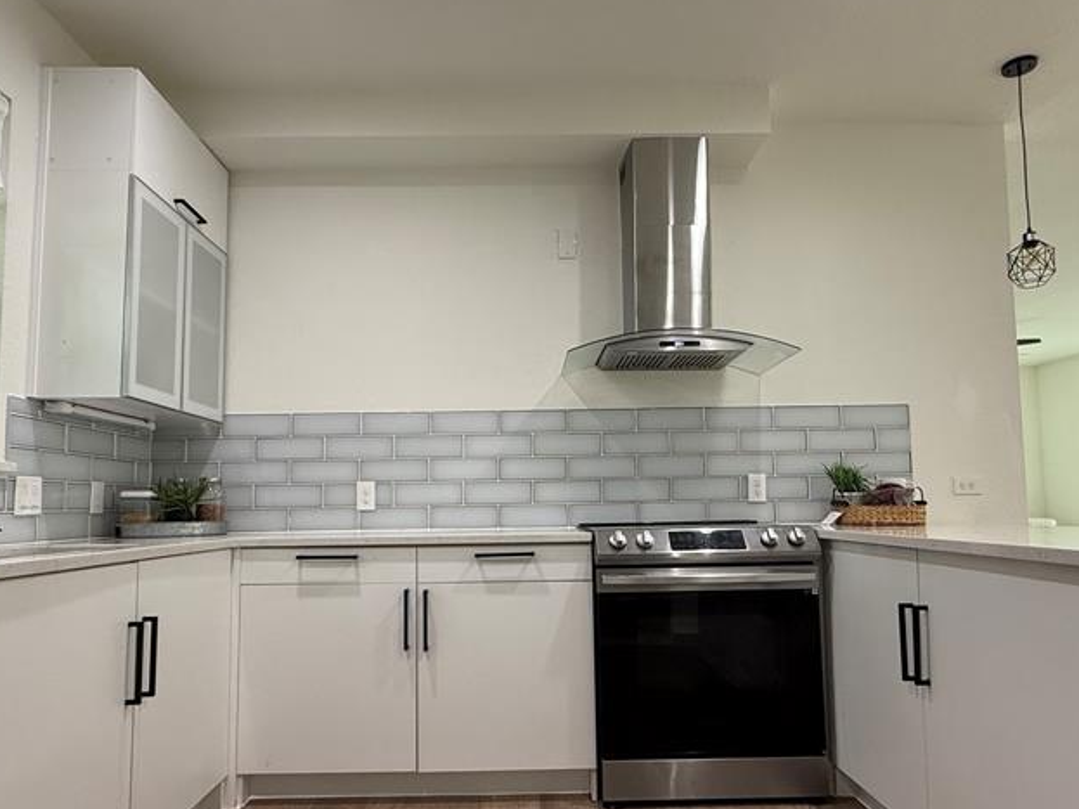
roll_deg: +0.7
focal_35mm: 23
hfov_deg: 73.9
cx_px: 532
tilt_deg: +6.3
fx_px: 717
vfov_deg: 58.7
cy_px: 449
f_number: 2.2
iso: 200
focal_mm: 2.22
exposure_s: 1/60
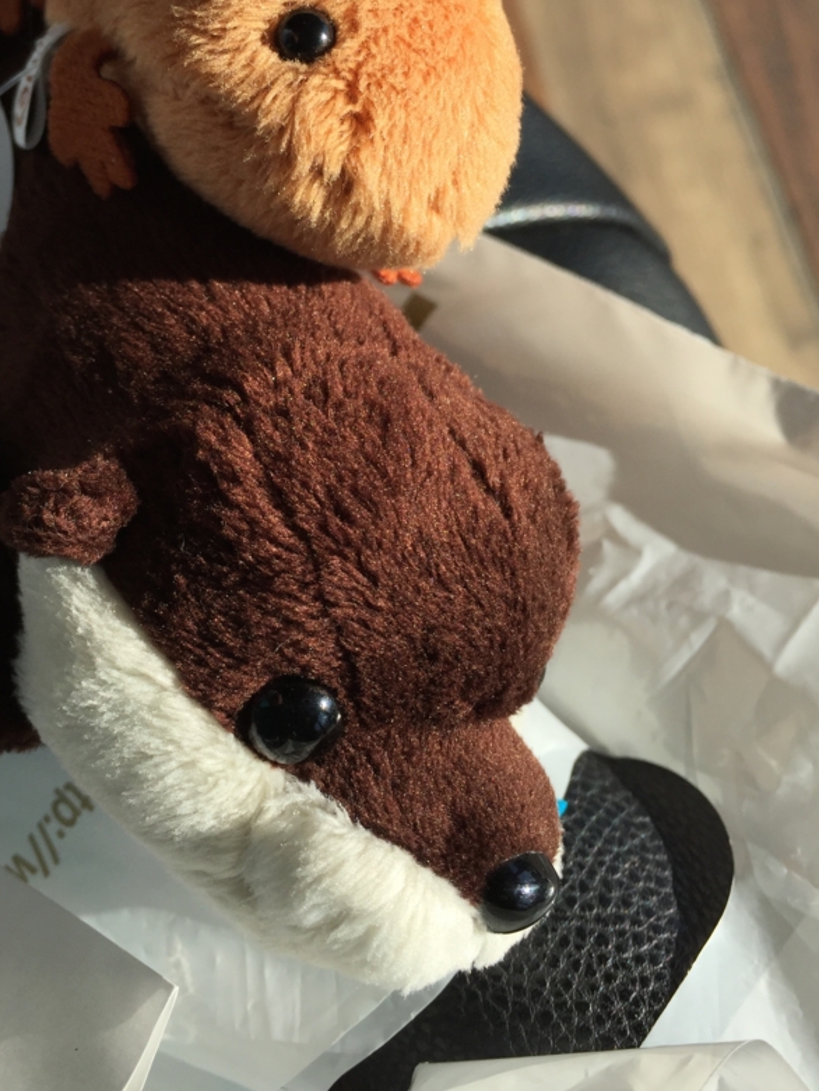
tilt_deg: -64.6
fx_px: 1198
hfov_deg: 37.4
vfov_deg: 48.6
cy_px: 429
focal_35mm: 38
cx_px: 291
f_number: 2.2
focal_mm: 4.15
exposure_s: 1/1364
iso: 32
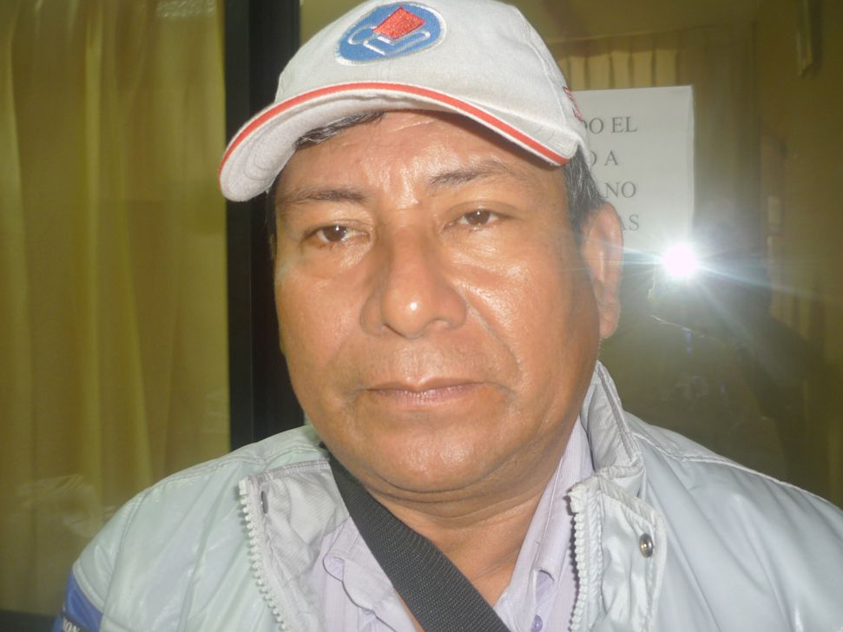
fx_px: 828
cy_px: 308
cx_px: 427
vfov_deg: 41.8
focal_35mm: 34
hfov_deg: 54.0
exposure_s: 1/30
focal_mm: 5.5
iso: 100
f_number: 2.8
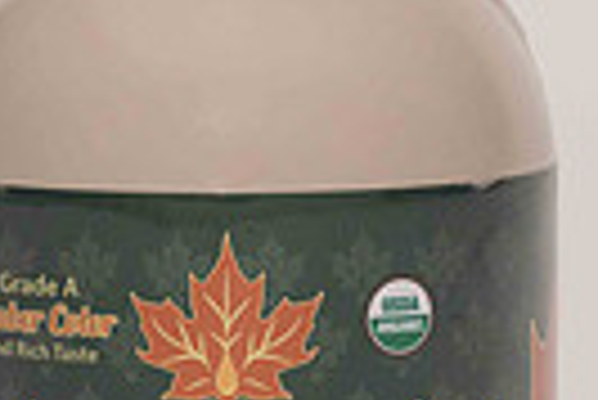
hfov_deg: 5.4
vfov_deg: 3.6
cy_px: 254
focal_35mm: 383
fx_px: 6369
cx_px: 342
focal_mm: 85
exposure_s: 1/100
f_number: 13
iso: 400
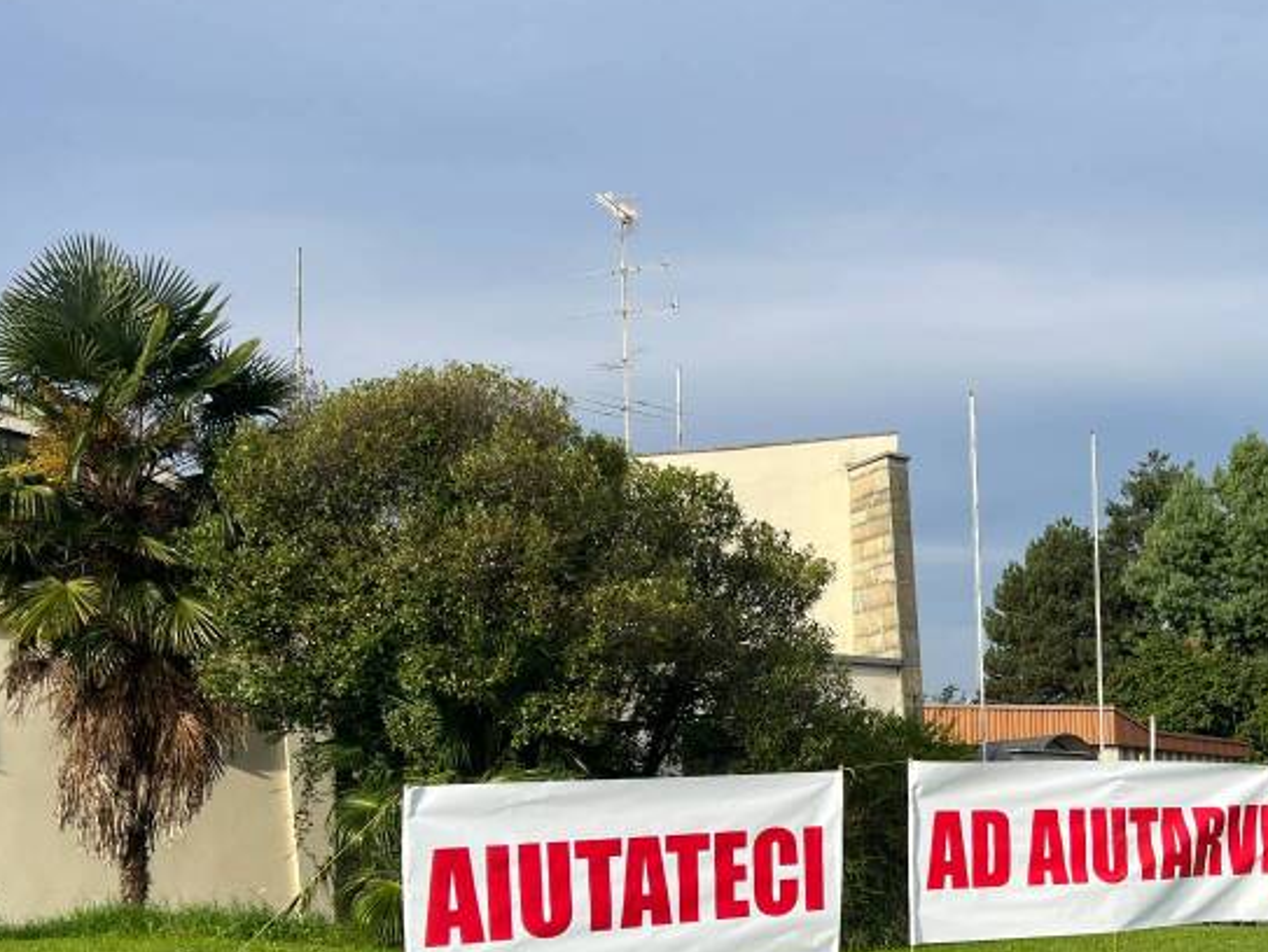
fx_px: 1796
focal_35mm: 49
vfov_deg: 29.2
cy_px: 714
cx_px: 922
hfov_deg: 38.1
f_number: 1.5
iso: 50
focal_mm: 5.7
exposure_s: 1/2915
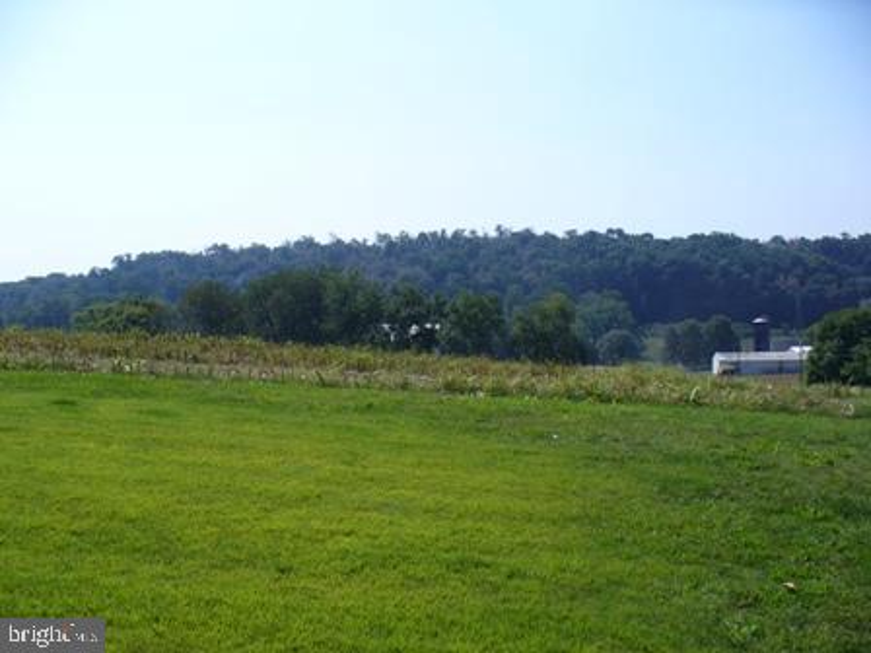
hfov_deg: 50.1
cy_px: 326
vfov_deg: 38.7
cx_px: 436
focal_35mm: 37
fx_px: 931
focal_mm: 6.1
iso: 80
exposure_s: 1/500
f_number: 5.6
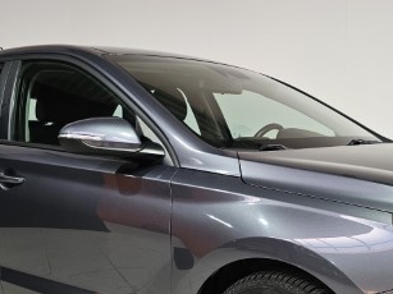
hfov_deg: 39.2
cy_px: 279
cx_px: 264
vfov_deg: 28.7
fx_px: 545
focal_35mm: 48
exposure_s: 1/180
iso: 160
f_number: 1.7
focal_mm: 6.3
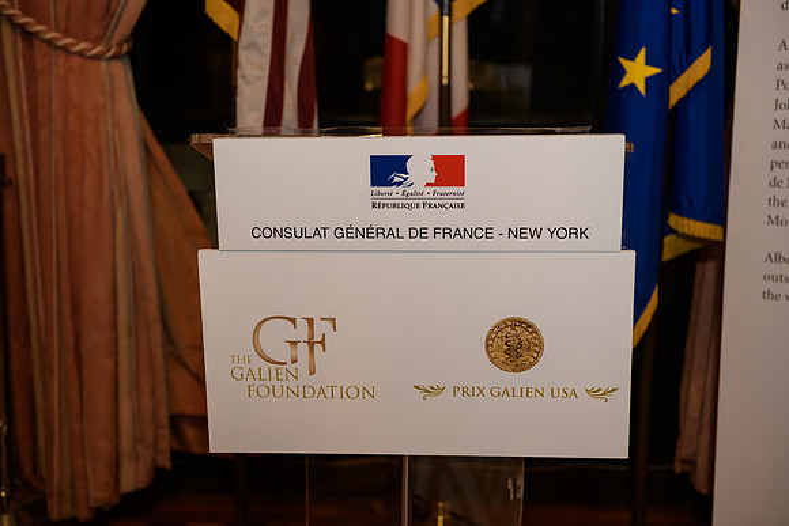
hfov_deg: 38.2
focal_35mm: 52
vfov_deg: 26.0
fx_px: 1140
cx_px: 394
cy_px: 263
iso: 1000
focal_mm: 52
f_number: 3.2
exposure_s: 1/125
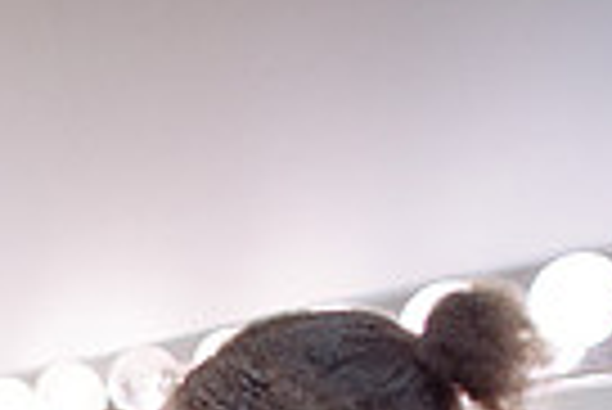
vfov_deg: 12.3
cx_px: -144
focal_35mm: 102
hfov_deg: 18.8
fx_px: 1736
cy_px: 746
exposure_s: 1/500
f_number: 1.4
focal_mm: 24
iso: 320
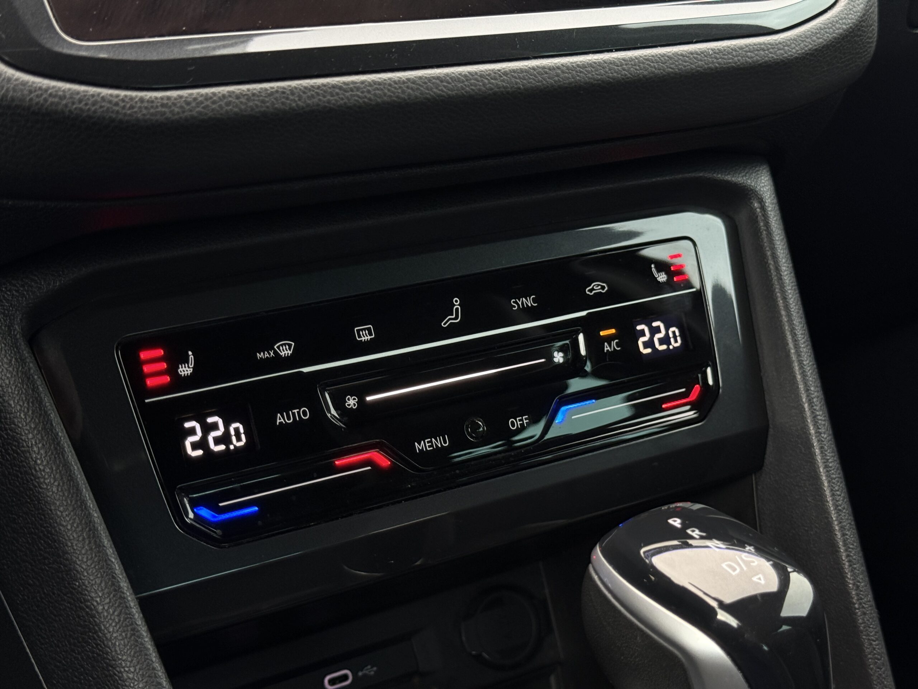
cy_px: 344
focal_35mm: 48
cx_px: 459
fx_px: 1273
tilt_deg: -20.6
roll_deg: +0.3
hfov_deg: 39.7
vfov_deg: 30.3
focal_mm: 6.76
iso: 200
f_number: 1.78
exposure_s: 1/65
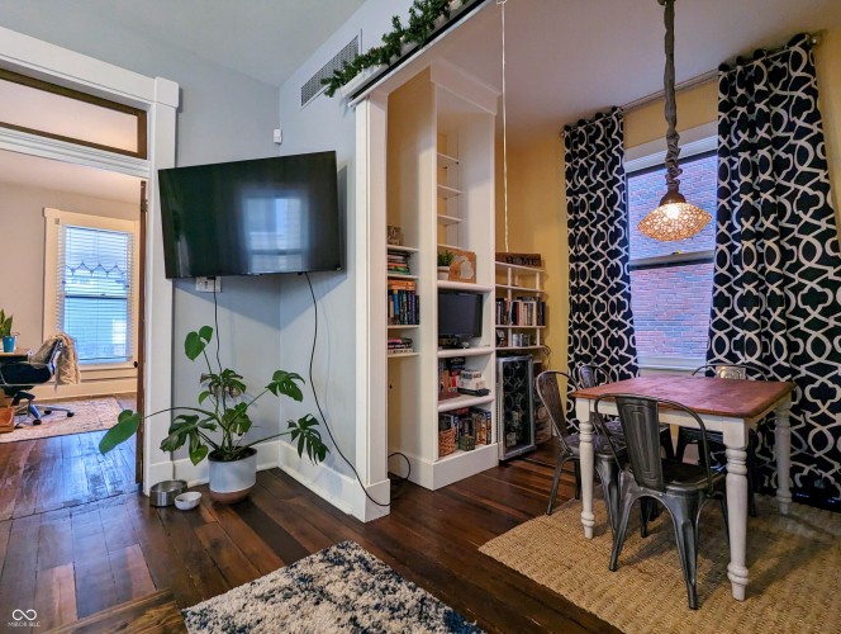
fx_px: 389
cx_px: 420
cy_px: 317
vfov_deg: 78.2
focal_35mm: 16
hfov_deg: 94.4
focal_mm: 2.35
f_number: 2.2
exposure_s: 1/24
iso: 103
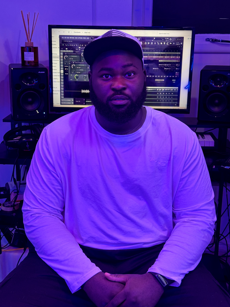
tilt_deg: -14.6
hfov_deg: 28.0
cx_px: 111
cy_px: 152
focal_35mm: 52
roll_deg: -1.7
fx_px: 461
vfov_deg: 36.8
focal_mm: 6.76
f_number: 1.78
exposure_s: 1/50
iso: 125
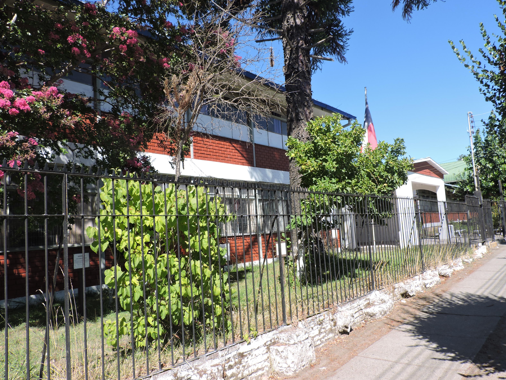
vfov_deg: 48.2
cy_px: 188
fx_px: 424
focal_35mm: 29
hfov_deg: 61.6
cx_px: 262
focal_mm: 5
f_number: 3.1
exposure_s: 1/800
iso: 100
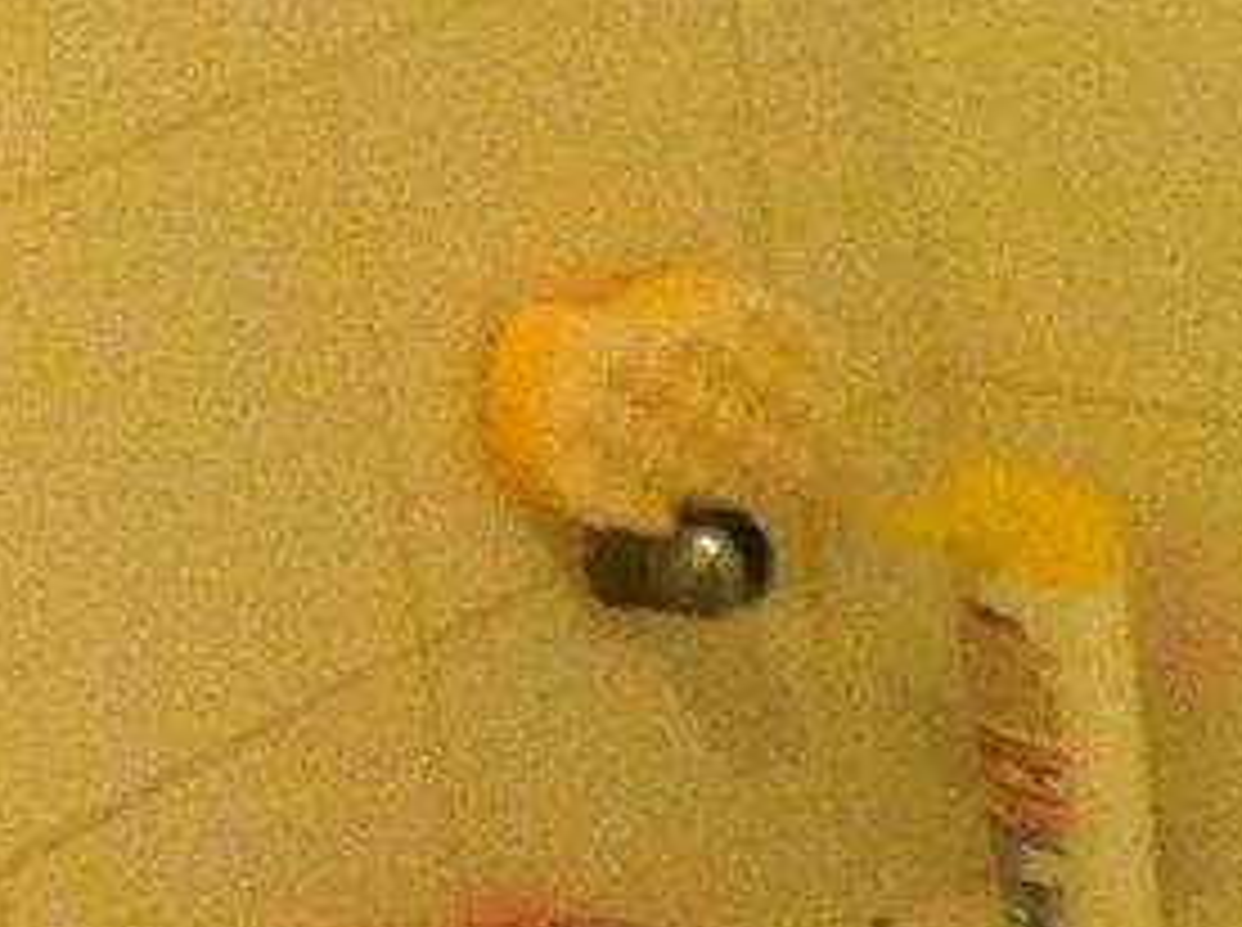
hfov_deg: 8.8
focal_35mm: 203
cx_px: 3074
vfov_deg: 7.2
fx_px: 7271
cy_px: 1168
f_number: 2.8
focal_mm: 3.85
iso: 250
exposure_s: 1/15
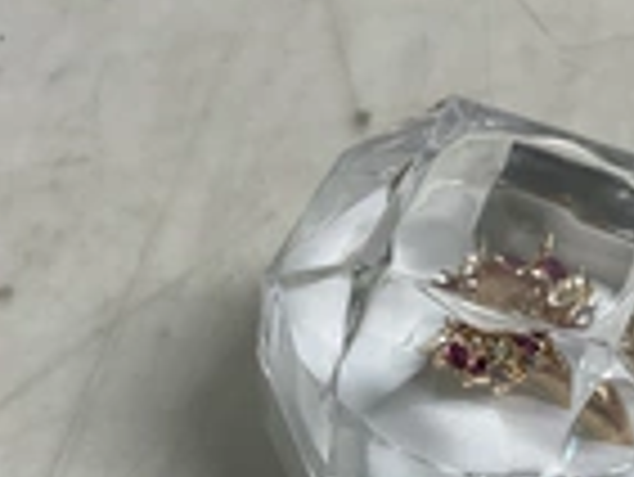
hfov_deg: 23.8
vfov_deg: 18.0
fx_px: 1503
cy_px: 328
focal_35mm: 82
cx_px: 391
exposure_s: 1/120
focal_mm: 3
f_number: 1.8
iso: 50
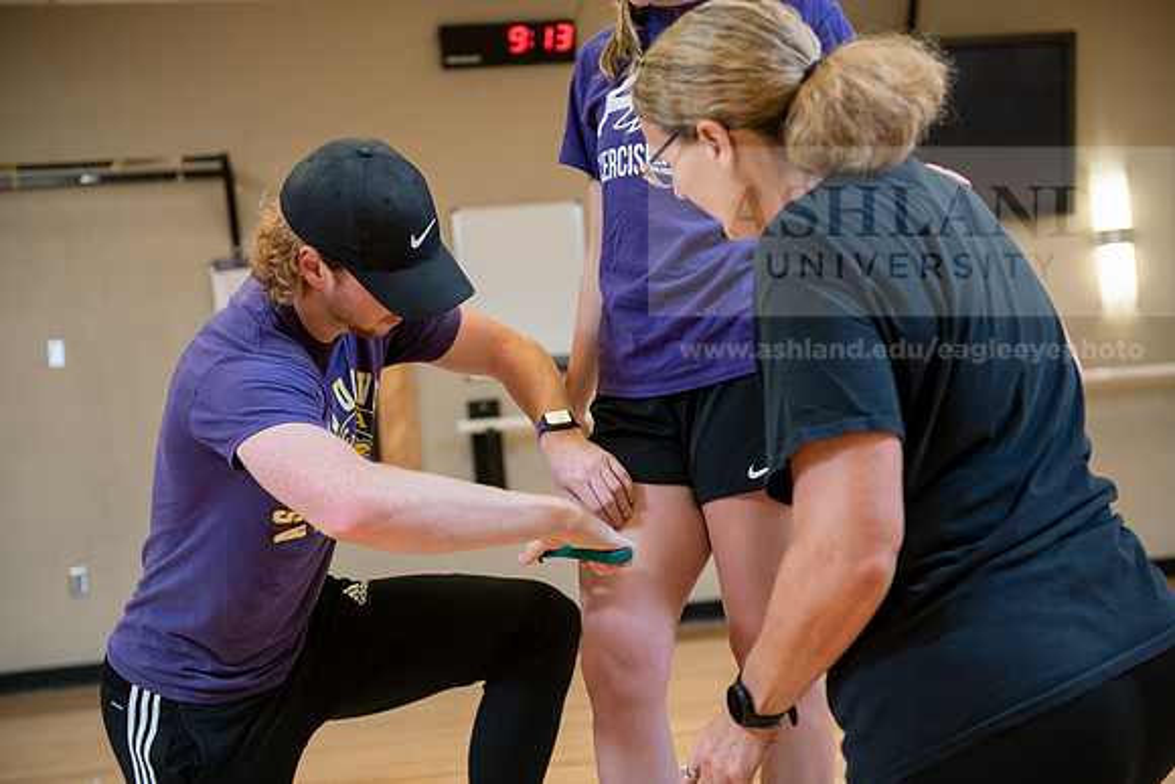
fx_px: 1795
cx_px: 588
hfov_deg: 36.2
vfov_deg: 24.6
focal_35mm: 55
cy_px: 392
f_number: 3.2
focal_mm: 55
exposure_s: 1/160
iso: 640
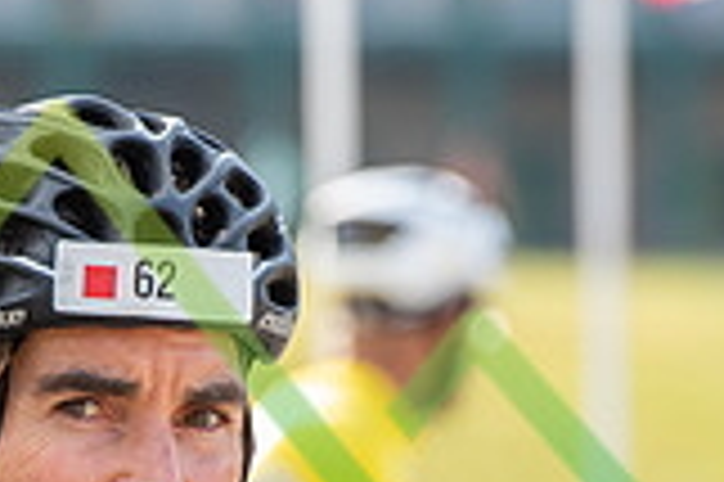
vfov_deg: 1.9
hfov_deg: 2.9
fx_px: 14465
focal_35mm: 720
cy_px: 588
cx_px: 58
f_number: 5.6
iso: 500
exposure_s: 1/640
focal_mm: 200
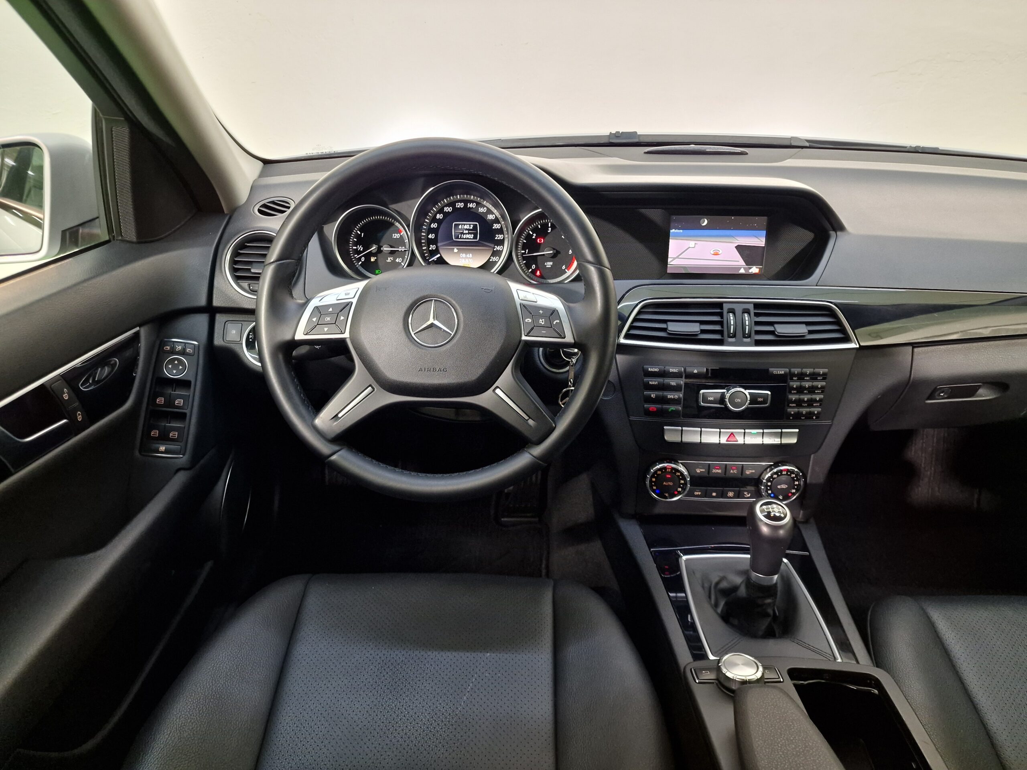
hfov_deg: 73.9
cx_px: 514
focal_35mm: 23
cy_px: 385
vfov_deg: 58.9
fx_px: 682
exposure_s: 1/33
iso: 400
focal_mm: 6.4
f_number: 1.8
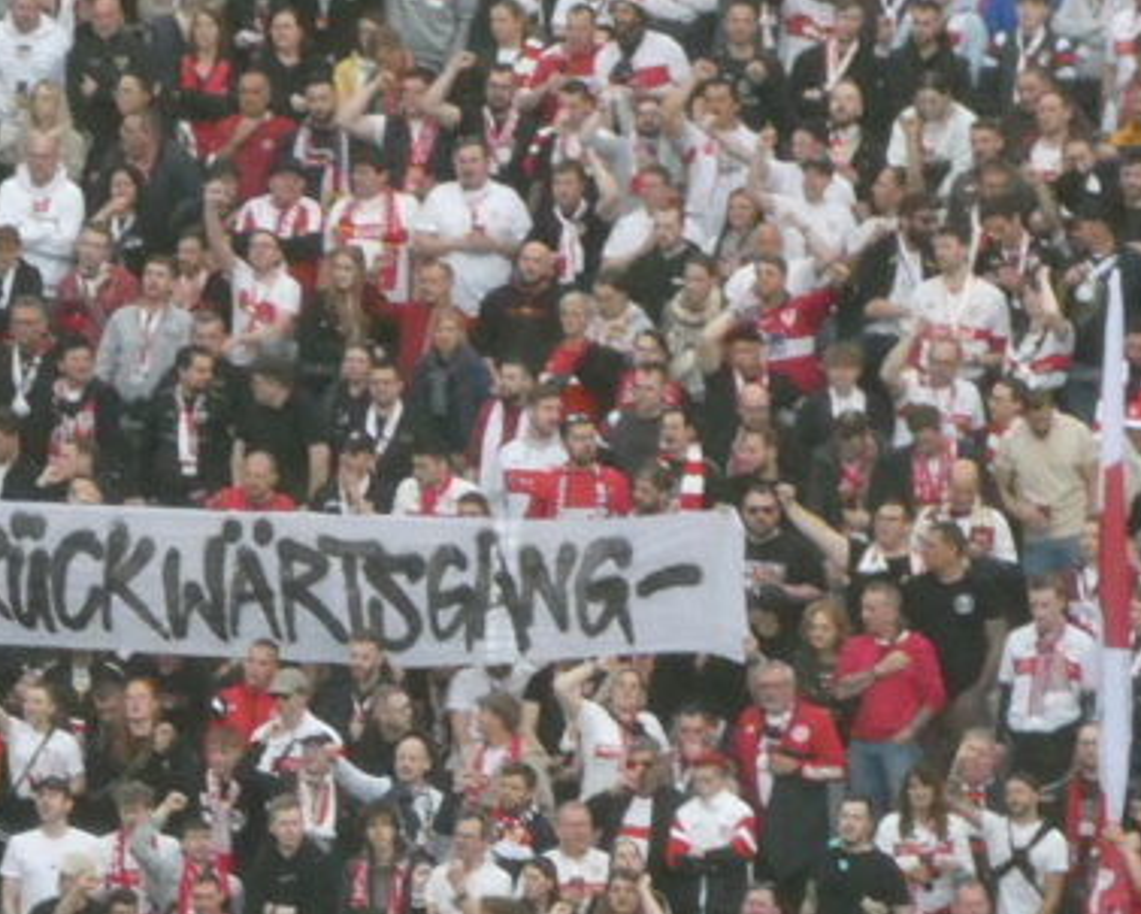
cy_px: 1544
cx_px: -941
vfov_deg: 2.0
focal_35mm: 766
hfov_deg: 2.5
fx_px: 25881
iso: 400
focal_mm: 33.2
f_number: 5.6
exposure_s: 1/80
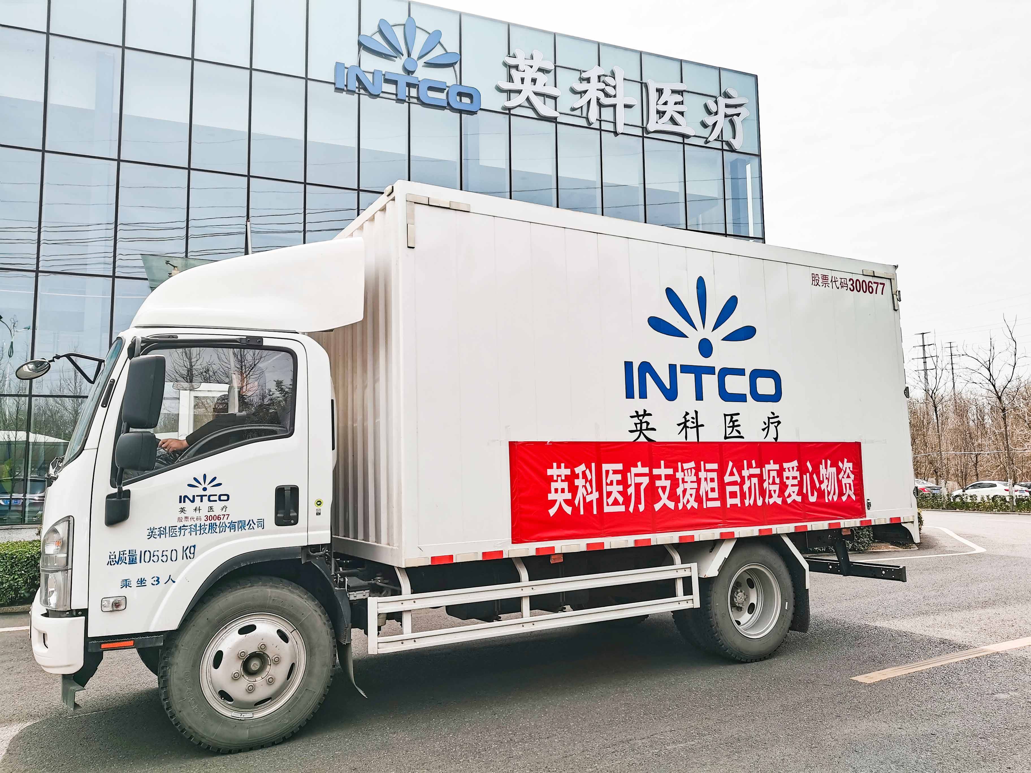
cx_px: 516
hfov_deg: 65.3
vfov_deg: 51.4
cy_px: 386
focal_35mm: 27
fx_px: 804
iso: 50
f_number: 1.8
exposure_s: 1/5076
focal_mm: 5.58
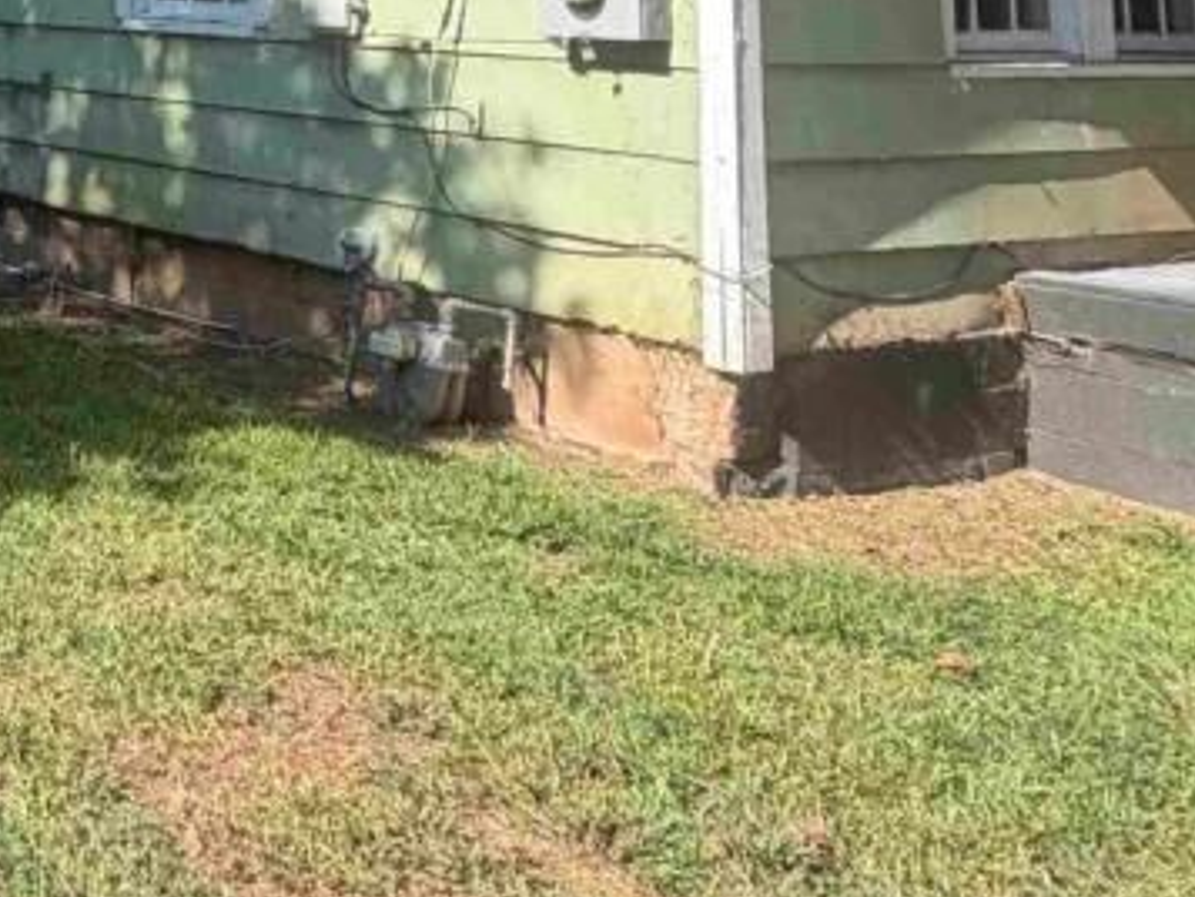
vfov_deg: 27.4
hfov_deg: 30.2
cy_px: -167
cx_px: -432
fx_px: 1623
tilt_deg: +5.1
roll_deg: -1.6
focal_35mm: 47
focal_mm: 2.22
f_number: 2.2
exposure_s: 1/527
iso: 40
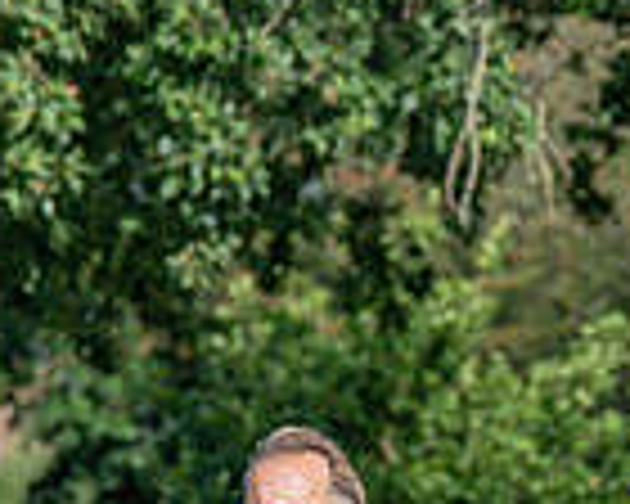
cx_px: 524
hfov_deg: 3.6
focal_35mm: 535
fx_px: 9975
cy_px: 914
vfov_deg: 2.9
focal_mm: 79
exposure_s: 1/3200
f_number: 4
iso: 400
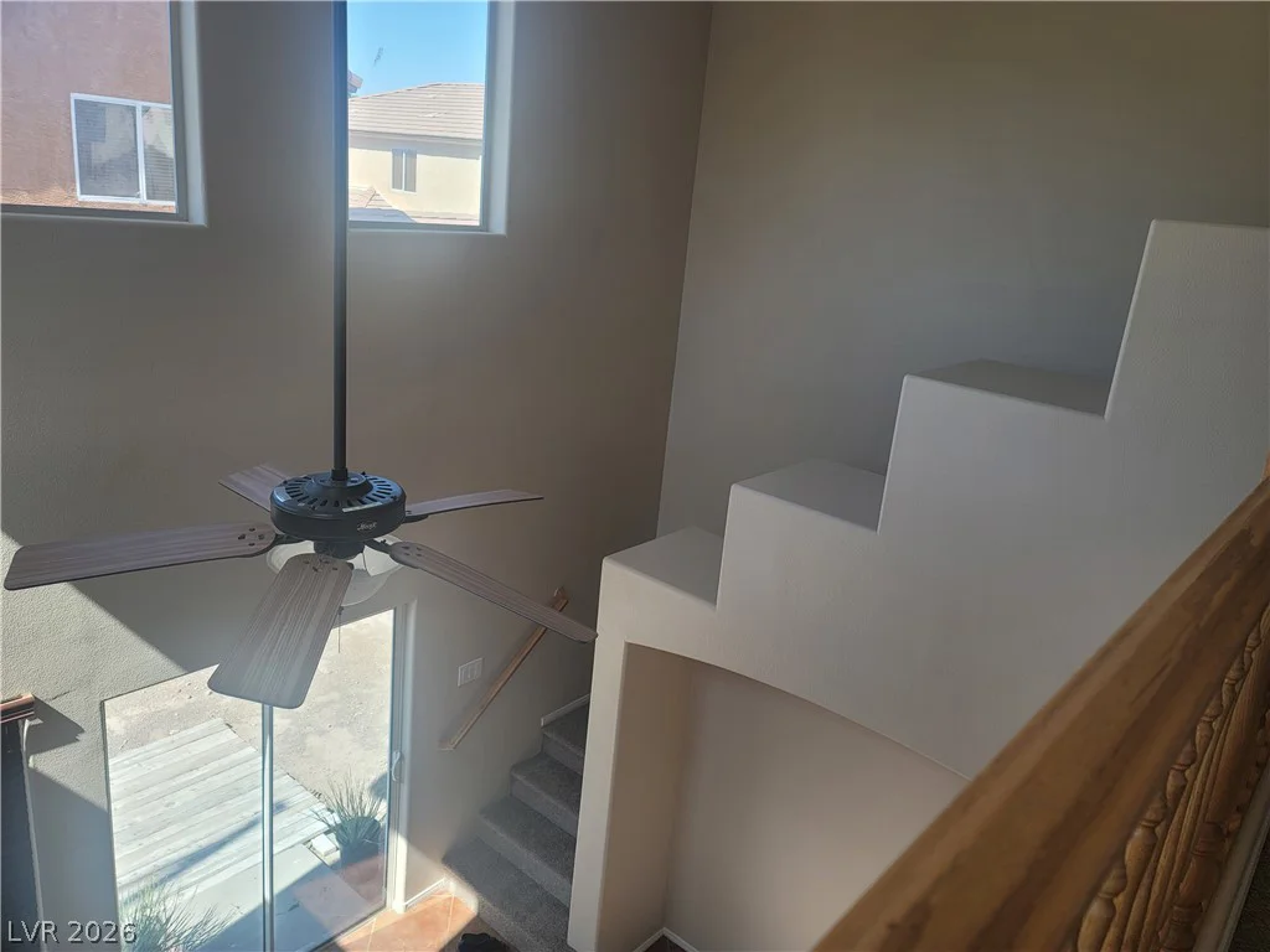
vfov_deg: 54.9
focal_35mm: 25
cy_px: 476
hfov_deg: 69.4
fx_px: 917
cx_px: 635
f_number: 1.8
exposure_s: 1/163
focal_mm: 7
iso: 20
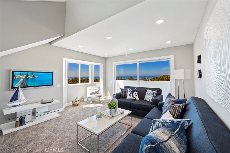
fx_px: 89
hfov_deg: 104.2
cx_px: 115
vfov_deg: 81.2
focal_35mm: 14
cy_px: 76
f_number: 7.1
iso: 250
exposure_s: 1/25
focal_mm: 14
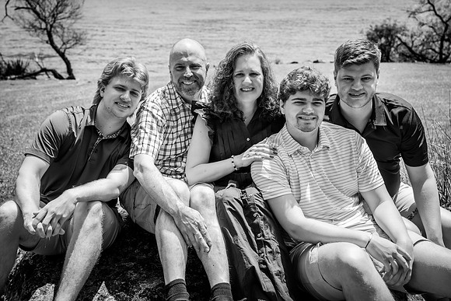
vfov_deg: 29.3
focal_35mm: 46
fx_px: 576
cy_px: 150
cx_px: 226
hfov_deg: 42.7
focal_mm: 46
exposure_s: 1/250
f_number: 5
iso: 50
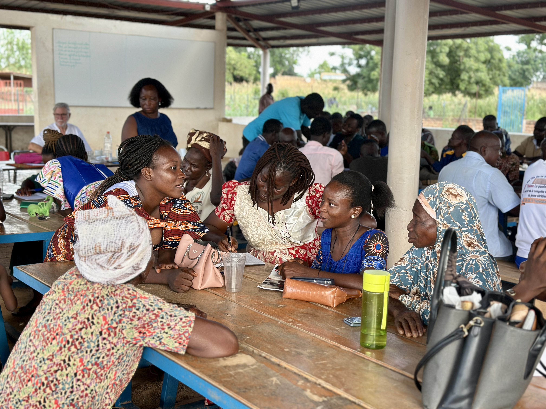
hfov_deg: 39.7
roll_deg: -1.0
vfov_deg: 30.3
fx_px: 757
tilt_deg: -7.2
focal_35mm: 48
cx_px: 273
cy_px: 204
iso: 80
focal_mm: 6.86
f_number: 1.78
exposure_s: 1/242
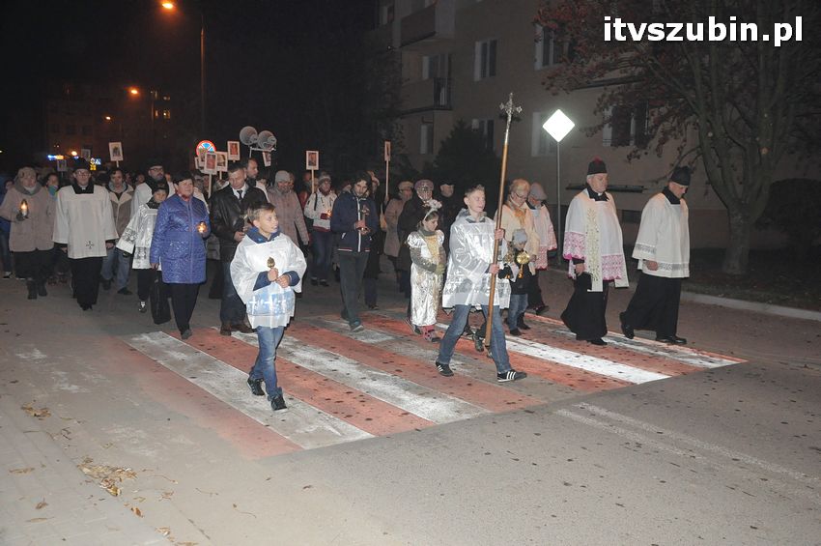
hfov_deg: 59.5
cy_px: 273
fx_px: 718
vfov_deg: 41.6
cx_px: 410
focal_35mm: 32
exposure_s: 1/60
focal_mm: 21
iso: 2000
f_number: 5
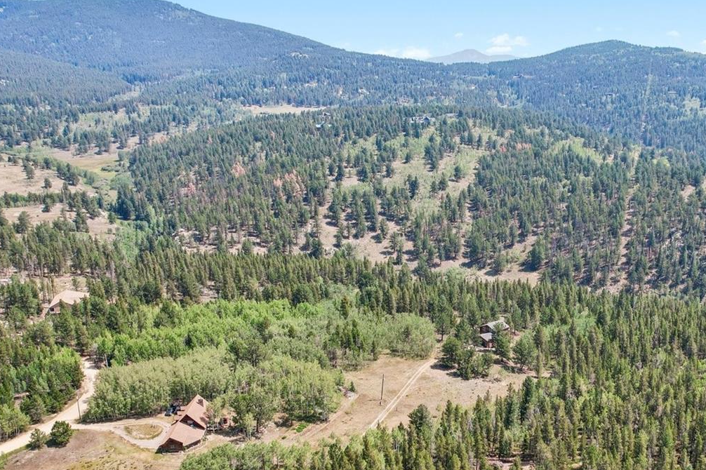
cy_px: 338
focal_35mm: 35
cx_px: 453
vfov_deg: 37.1
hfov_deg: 53.7
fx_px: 686
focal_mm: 8.4
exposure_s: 1/350
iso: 160
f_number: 2.8
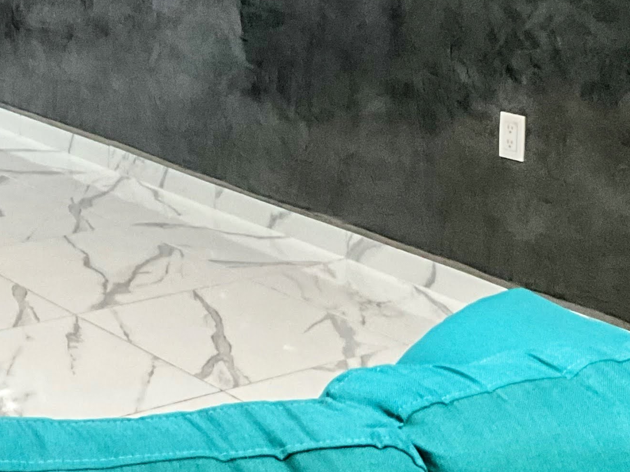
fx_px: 1619
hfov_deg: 21.5
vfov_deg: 16.1
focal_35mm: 89
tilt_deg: -7.2
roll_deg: -1.7
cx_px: 68
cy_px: -41
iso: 200
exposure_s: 1/40
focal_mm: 3
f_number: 1.8
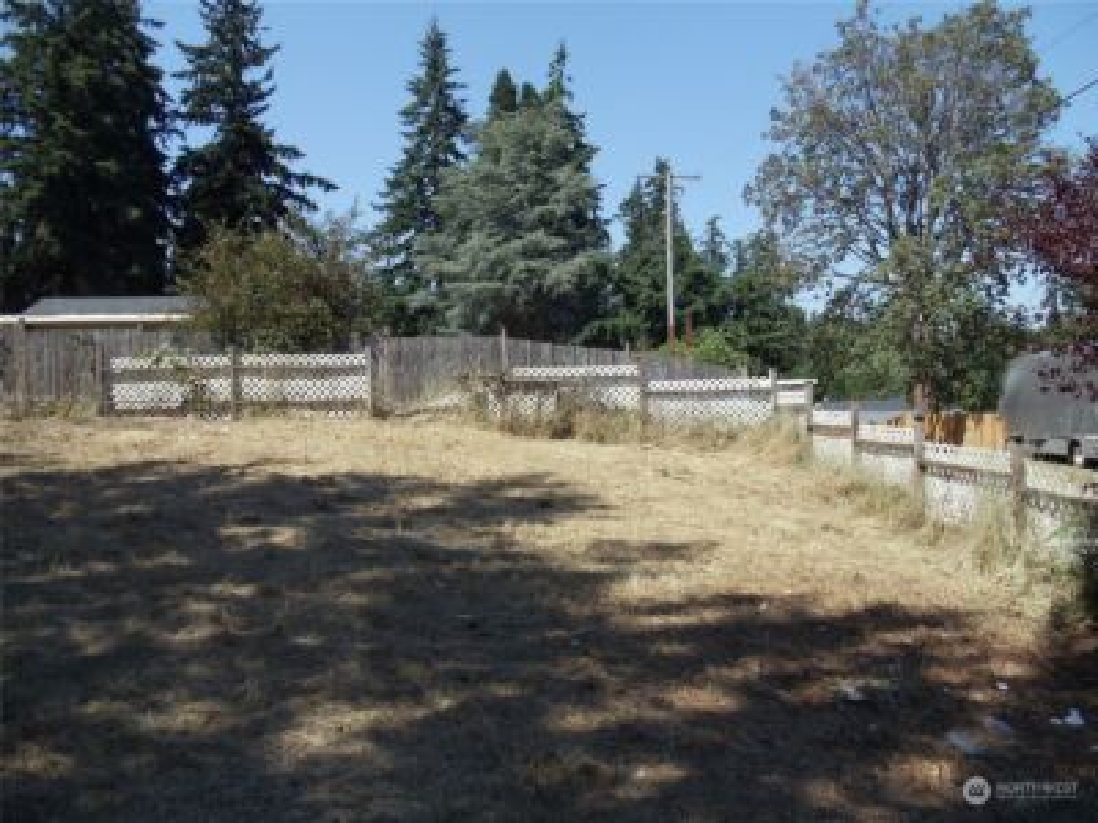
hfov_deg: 42.9
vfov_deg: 32.9
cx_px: 549
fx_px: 1396
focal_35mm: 44
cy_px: 412
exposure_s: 1/200
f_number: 7.1
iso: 100
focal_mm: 6
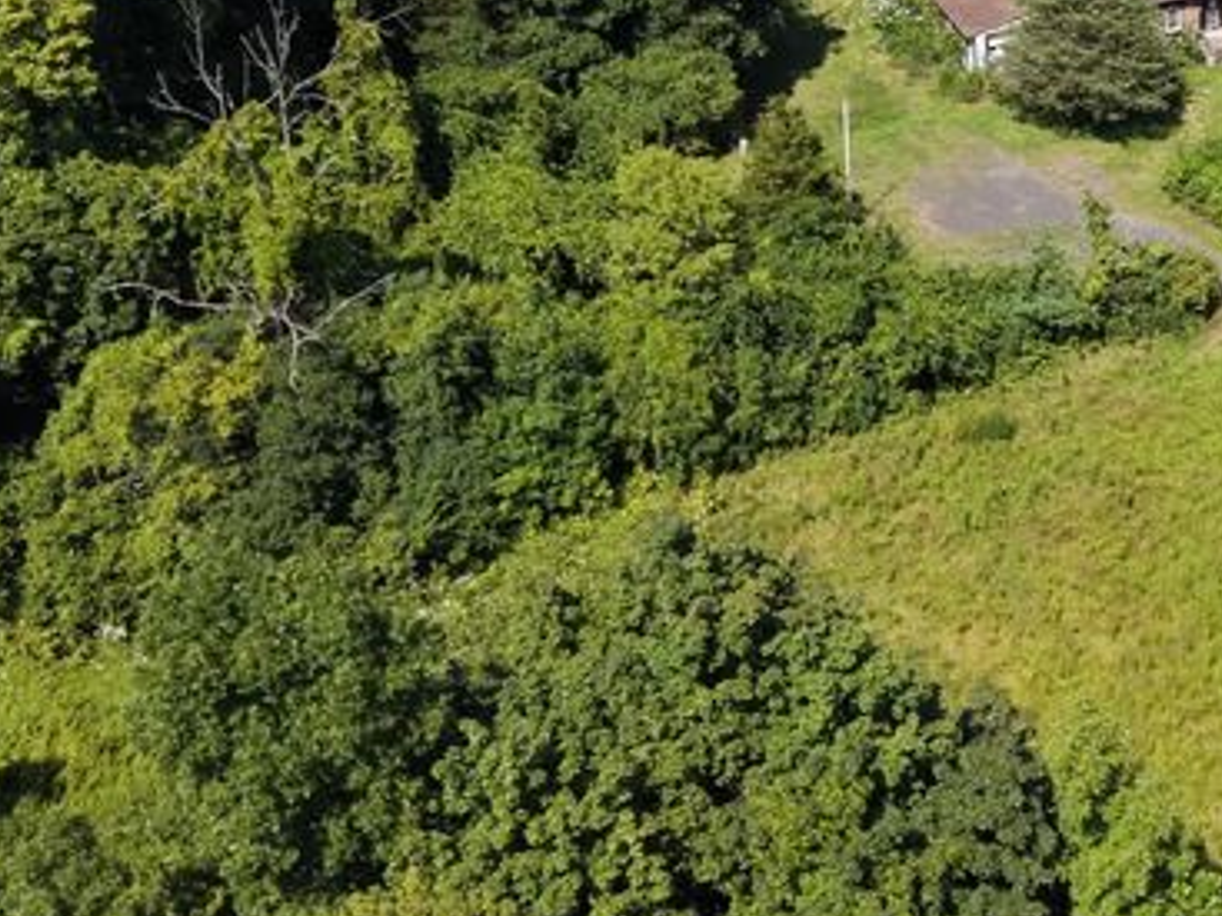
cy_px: 7
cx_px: 1239
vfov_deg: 21.2
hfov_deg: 27.2
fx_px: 2364
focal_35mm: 67
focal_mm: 8.67
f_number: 1.8
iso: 240
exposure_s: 1/5000
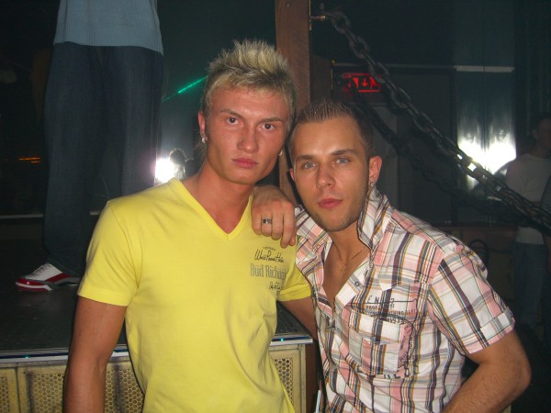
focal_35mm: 38
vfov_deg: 37.7
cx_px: 276
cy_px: 206
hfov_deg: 49.0
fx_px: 605
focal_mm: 7.9
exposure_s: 1/60
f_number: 2.8
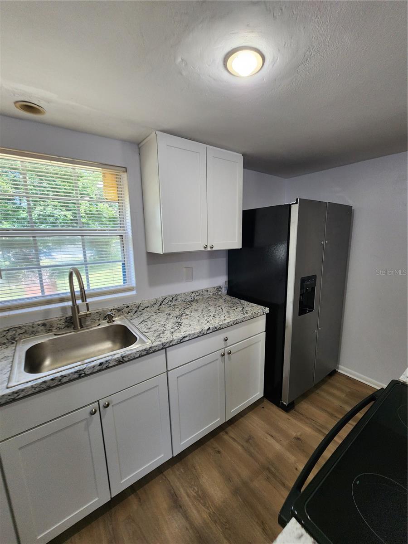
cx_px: 204
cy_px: 272
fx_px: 204
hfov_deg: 89.9
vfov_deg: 106.2
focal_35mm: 13
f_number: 2.2
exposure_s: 1/60
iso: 125
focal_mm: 2.2
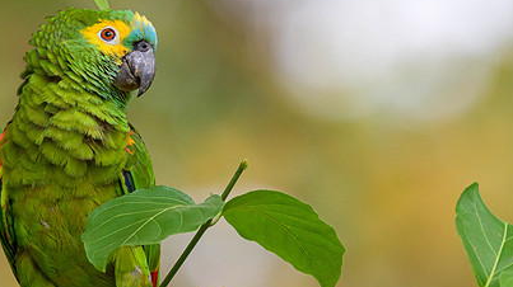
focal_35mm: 1012
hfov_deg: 2.1
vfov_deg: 1.2
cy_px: 191
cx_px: 211
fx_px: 13756
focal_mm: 400
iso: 1400
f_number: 4.5
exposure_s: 1/3200
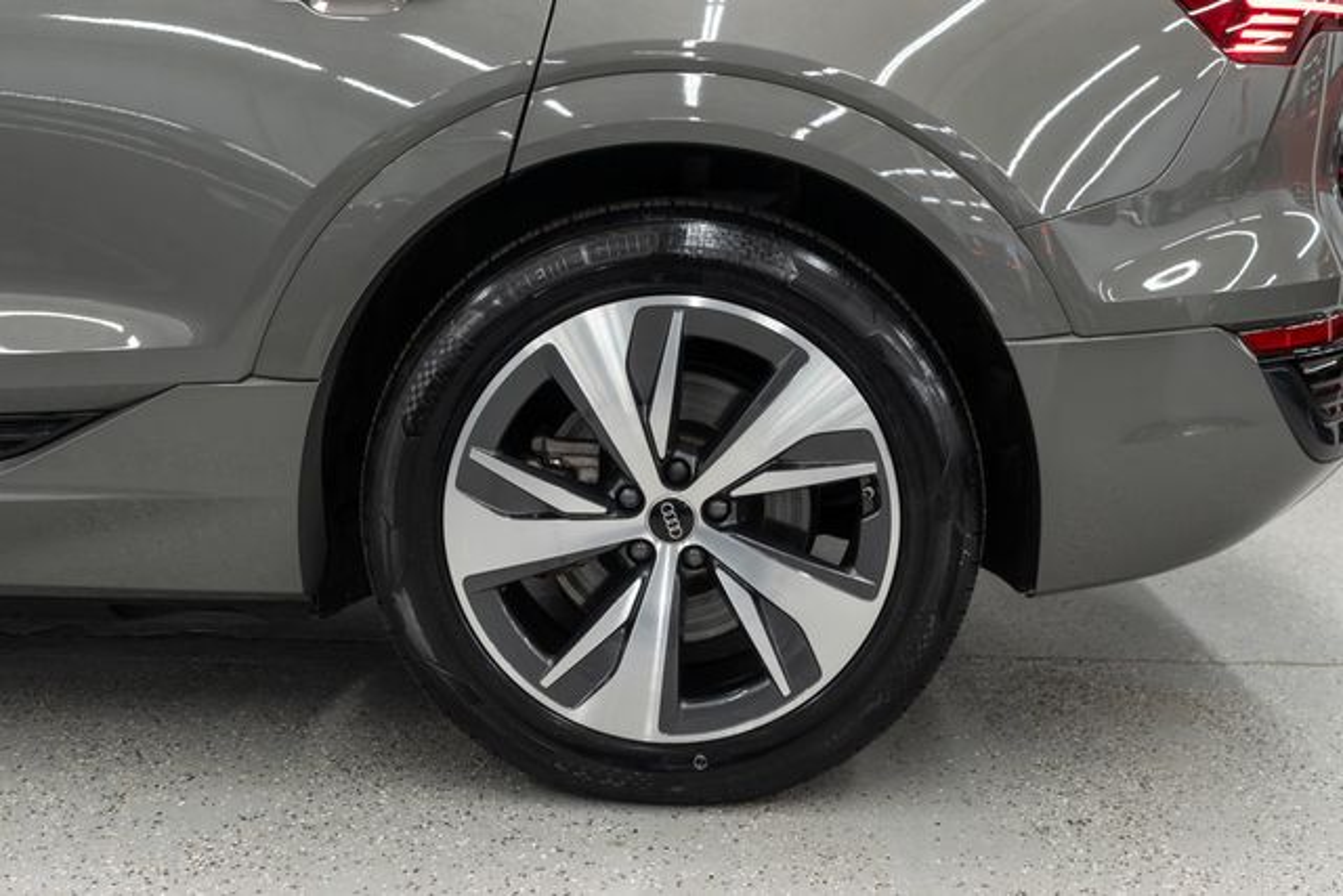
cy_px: 448
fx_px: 1567
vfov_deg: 31.9
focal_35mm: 42
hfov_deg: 46.4
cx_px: 672
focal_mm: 28
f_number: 3.2
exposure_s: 1/40
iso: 250
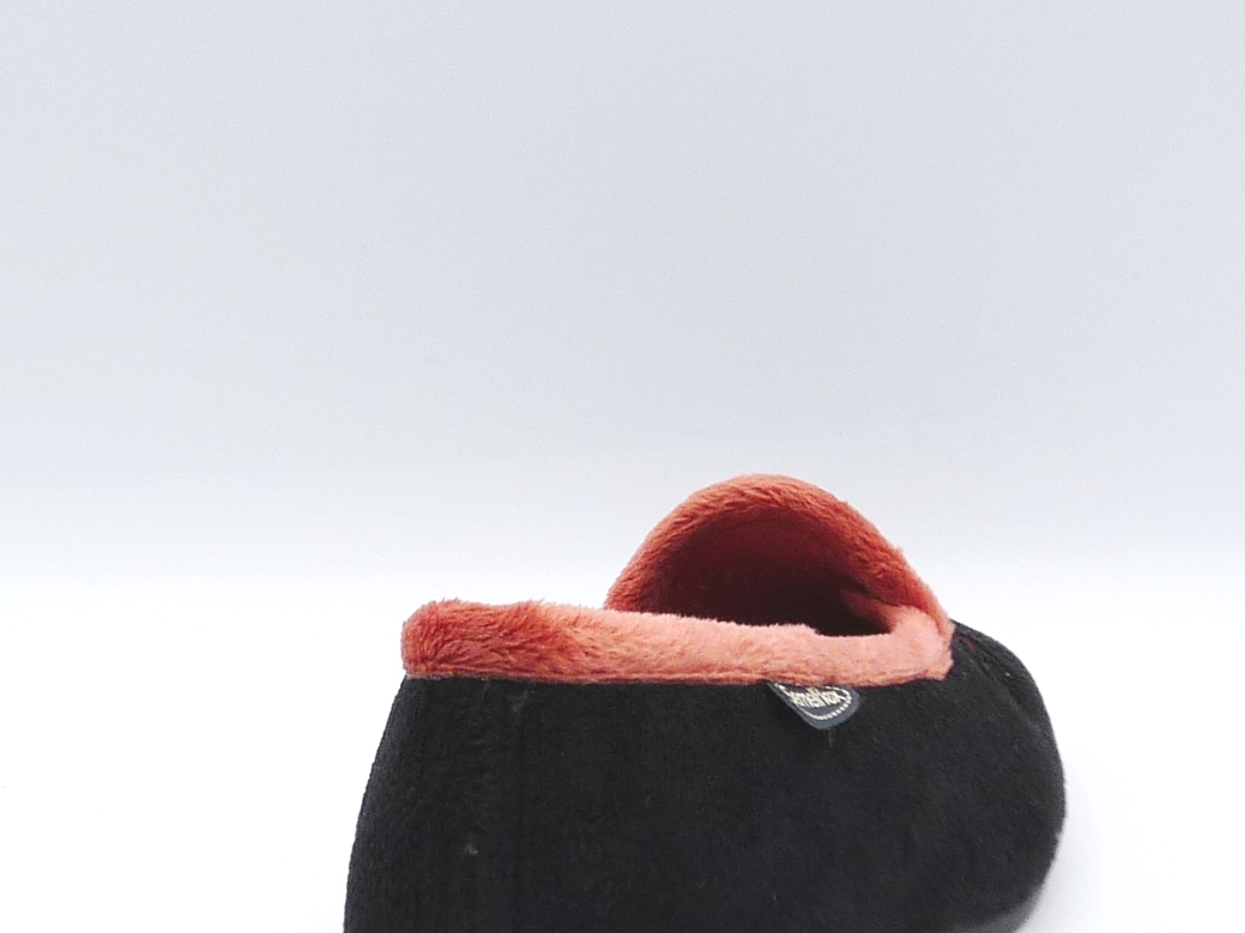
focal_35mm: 77
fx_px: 2769
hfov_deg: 25.3
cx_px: 579
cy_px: 673
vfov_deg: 19.0
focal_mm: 4.9
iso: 100
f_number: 4
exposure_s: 1/200
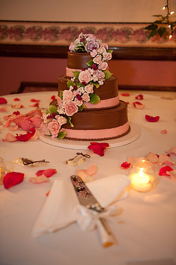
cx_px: 88
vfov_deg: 48.5
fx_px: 294
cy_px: 132
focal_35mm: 40
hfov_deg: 33.3
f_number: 2.8
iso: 1250
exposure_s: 1/80
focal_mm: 40
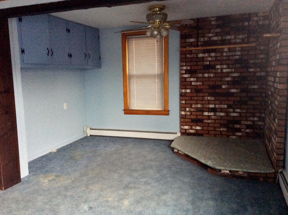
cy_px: 108
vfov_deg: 44.1
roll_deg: +2.7
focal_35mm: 32
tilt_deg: -8.3
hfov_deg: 56.9
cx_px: 144
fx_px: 266
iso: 320
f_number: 2.4
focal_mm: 3.3
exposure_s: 1/24
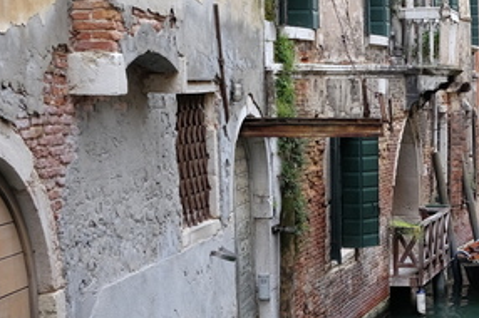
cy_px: 203
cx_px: 630
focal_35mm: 98
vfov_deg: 13.9
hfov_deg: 19.2
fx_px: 1302
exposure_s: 1/52
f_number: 4
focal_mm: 23
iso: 200
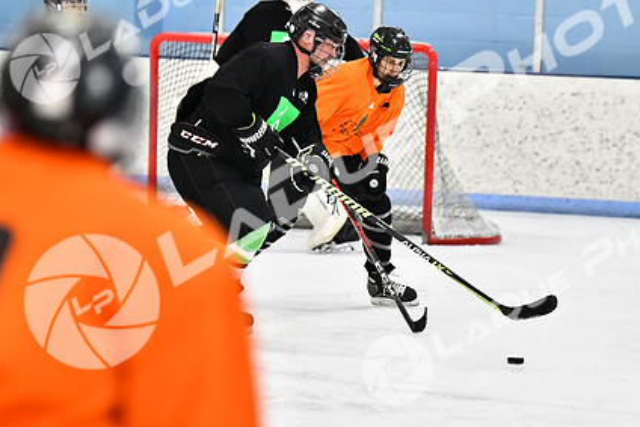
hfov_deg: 7.7
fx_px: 4748
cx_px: 359
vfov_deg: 5.2
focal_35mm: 267
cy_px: 147
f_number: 2.8
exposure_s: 1/1250
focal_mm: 130
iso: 6400
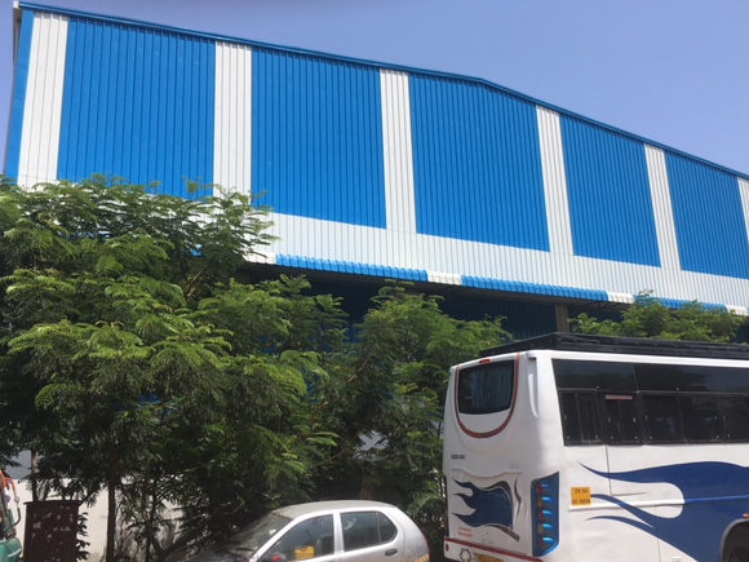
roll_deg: +1.3
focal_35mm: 32
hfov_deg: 56.8
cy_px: 304
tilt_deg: +14.7
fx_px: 692
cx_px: 395
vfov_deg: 44.1
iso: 25
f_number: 2.2
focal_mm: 4.15
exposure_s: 1/1570
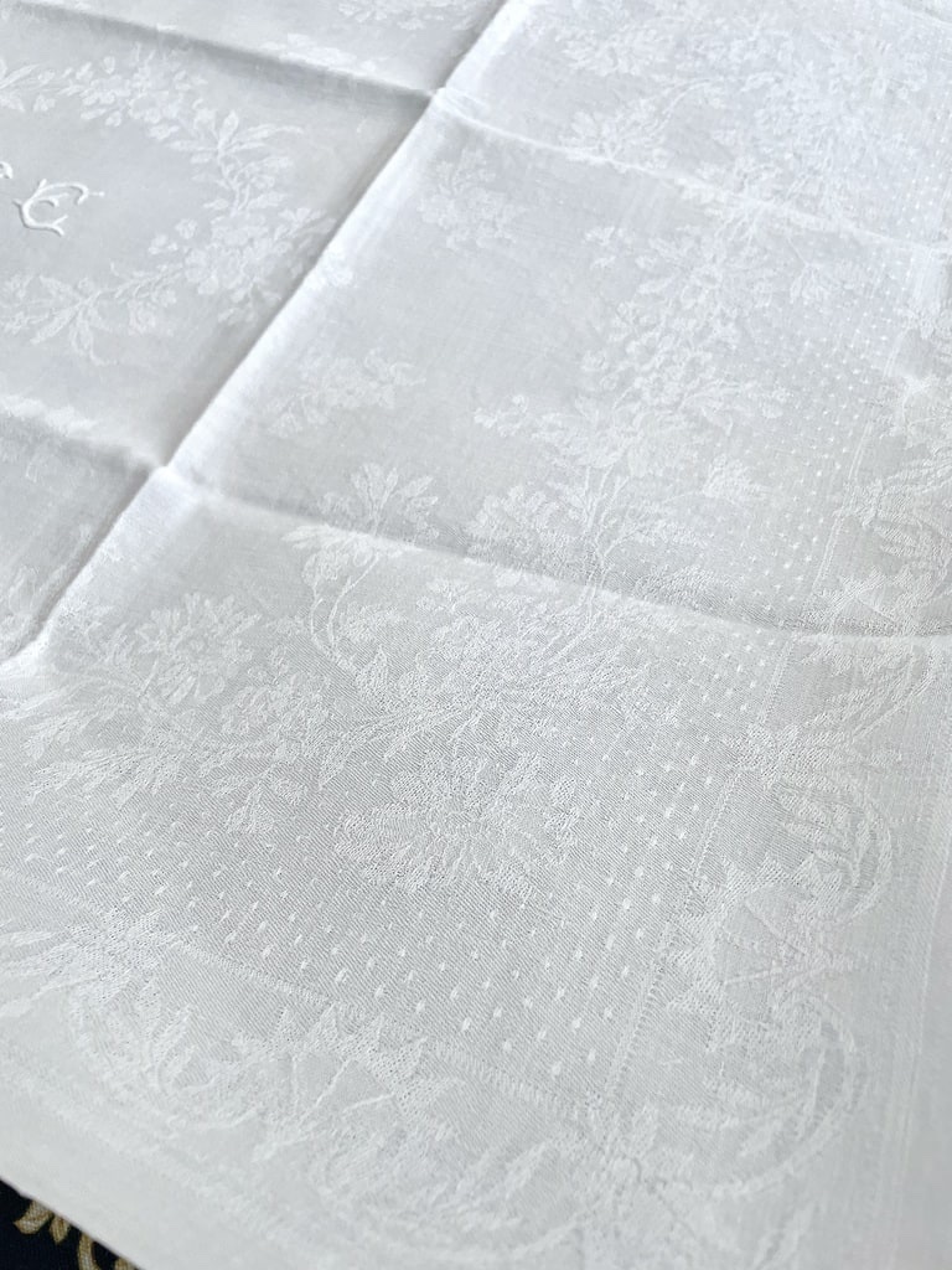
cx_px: 476
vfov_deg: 67.3
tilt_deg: -61.4
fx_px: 953
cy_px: 635
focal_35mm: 26
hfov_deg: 53.1
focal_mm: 4.2
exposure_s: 1/121
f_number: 1.6
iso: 80
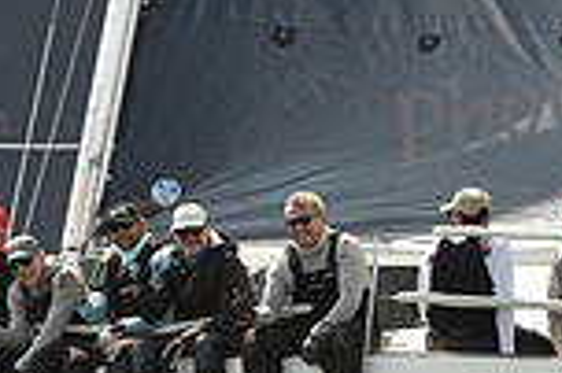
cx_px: 203
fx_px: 4164
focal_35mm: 267
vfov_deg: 5.1
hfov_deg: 7.7
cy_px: 316
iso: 250
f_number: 9
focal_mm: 70
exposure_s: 1/800
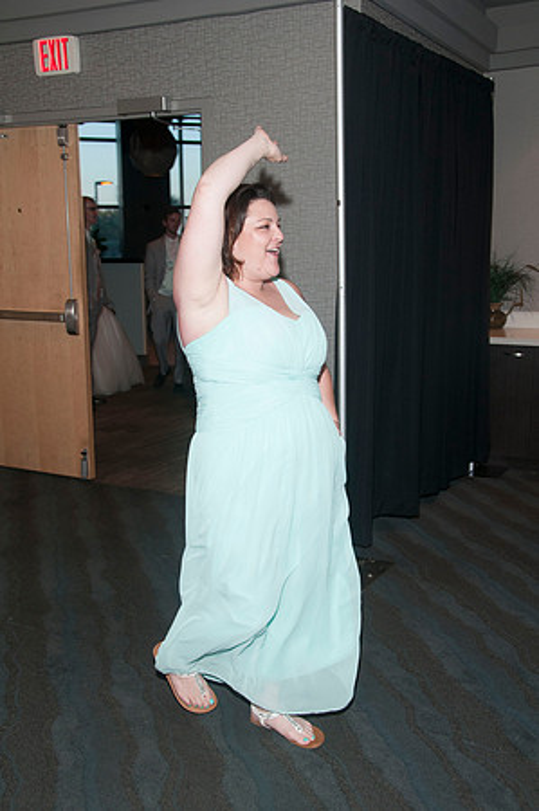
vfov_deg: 49.6
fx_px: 878
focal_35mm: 39
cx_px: 270
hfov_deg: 34.1
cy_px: 406
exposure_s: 1/60
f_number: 5.6
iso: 400
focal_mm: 26
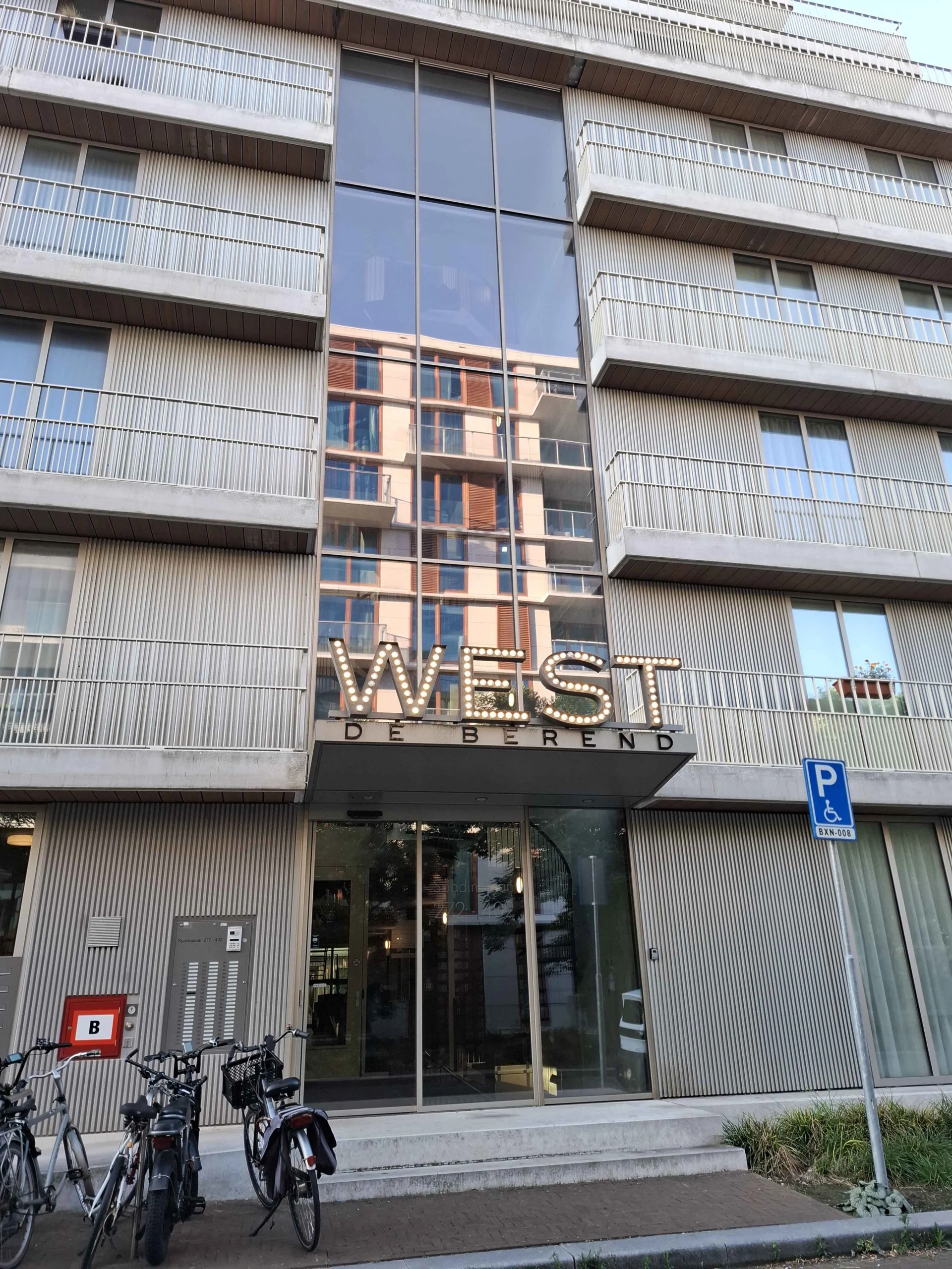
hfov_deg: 58.9
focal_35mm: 23
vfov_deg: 73.9
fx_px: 843
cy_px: 634
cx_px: 476
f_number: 1.8
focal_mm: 5.54
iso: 50
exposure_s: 1/108
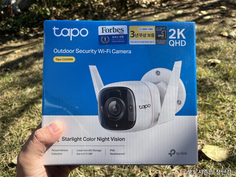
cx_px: 118
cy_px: 88
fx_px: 177
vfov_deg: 53.1
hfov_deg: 67.3
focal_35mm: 26
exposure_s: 1/2463
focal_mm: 5.1
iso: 50
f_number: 1.6
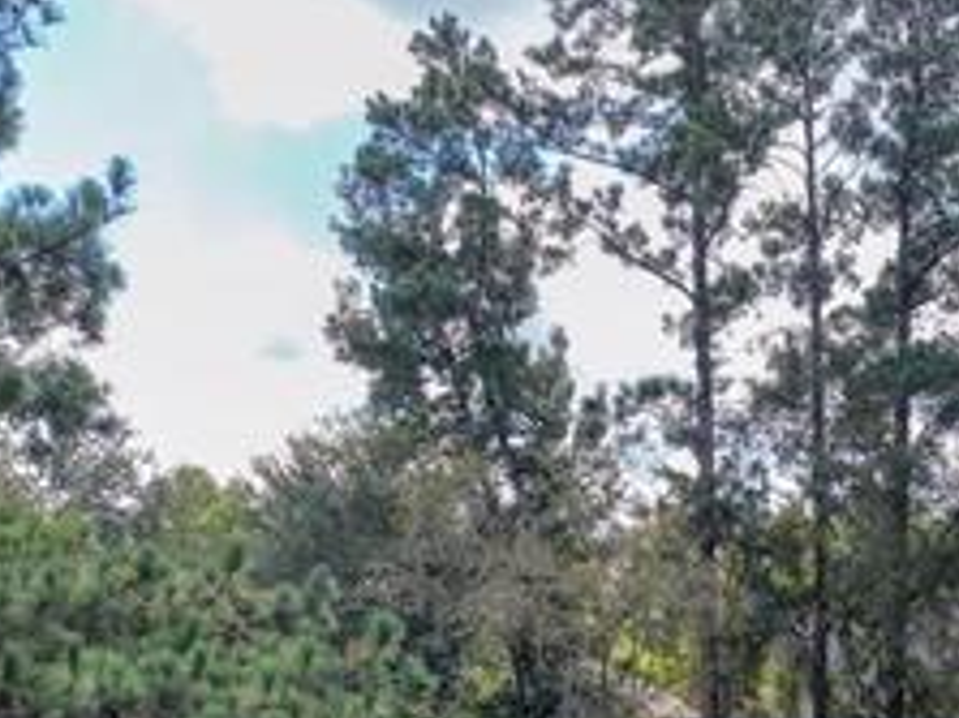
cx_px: 1170
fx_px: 1911
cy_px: 946
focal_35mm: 69
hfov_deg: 25.2
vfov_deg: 19.5
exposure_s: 1/1500
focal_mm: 8.67
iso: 290
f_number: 1.8
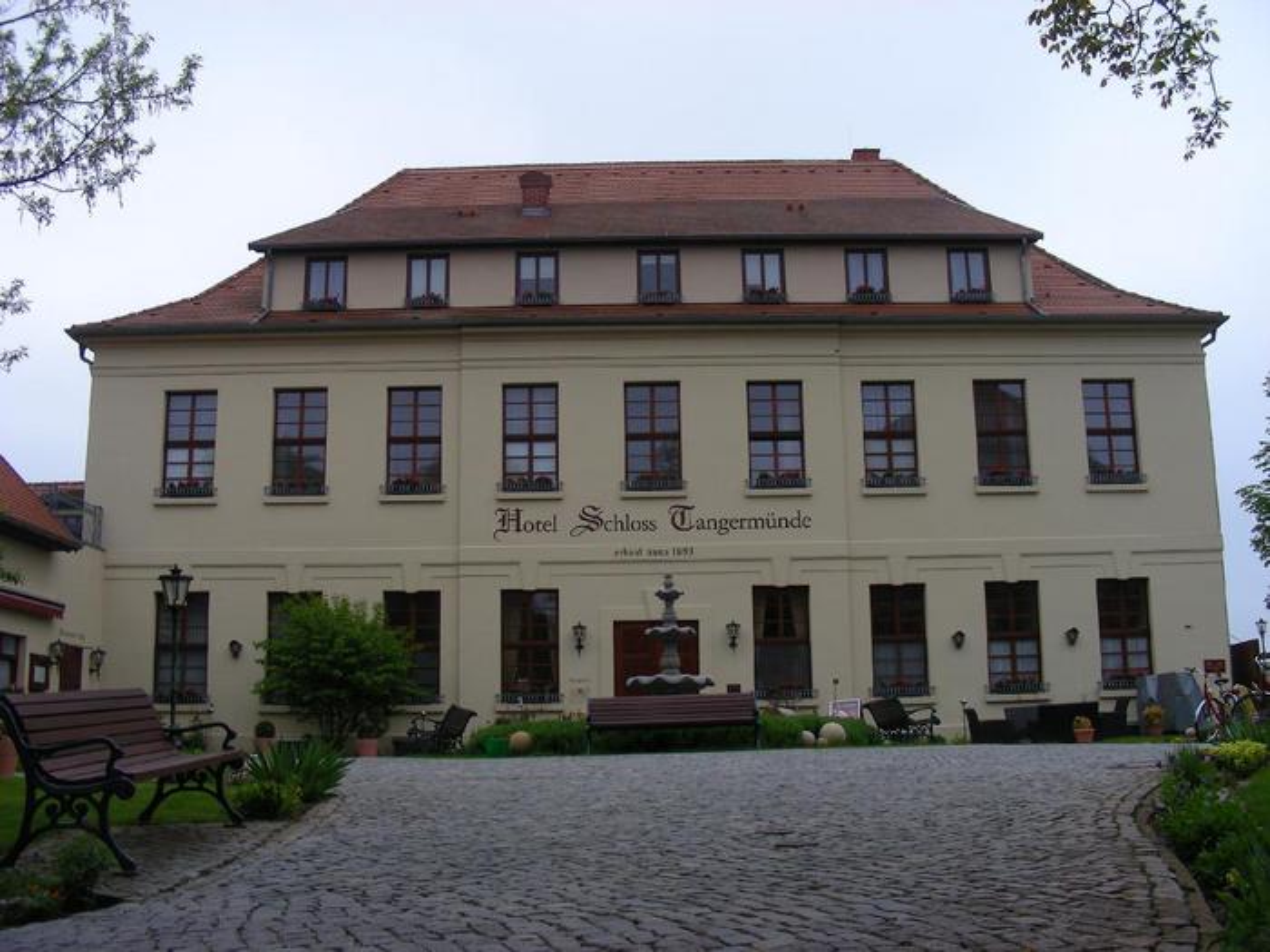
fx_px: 1394
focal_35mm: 38
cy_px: 476
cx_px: 635
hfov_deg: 49.0
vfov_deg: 37.7
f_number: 4
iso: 50
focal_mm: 6.3
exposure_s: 1/412
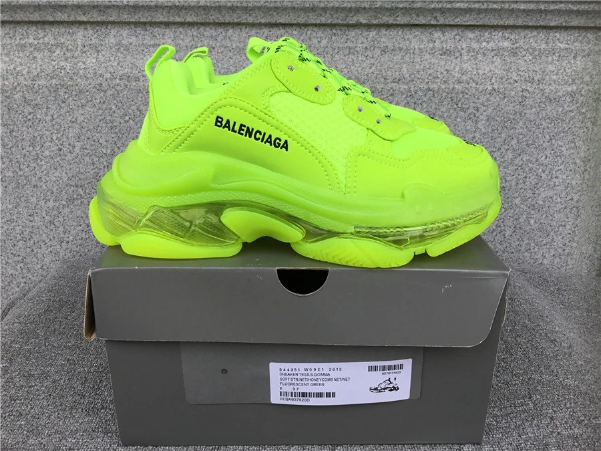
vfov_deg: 45.4
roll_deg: +0.0
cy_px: 226
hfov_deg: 58.4
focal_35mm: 31
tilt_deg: -20.3
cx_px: 300
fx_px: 538
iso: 25
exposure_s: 1/370
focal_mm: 3.3
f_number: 2.4
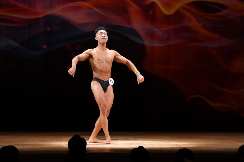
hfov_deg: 10.2
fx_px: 1368
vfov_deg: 6.8
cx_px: 122
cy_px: 81
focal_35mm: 202
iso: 3200
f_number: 5.6
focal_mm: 135
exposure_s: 1/400
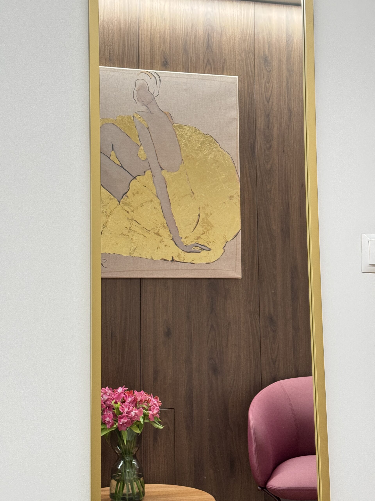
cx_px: 188
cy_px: 250
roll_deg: +0.8
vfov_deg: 39.7
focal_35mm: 48
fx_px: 693
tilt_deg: +5.7
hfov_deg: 30.3
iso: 320
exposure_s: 1/40
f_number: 1.78
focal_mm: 6.76
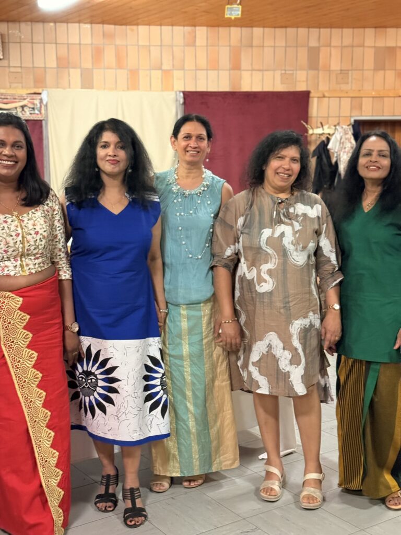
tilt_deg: -8.3
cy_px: 268
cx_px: 200
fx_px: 741
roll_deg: -0.2
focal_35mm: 48
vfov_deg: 39.7
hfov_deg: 30.3
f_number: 1.78
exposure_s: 1/25
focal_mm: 6.76
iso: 640
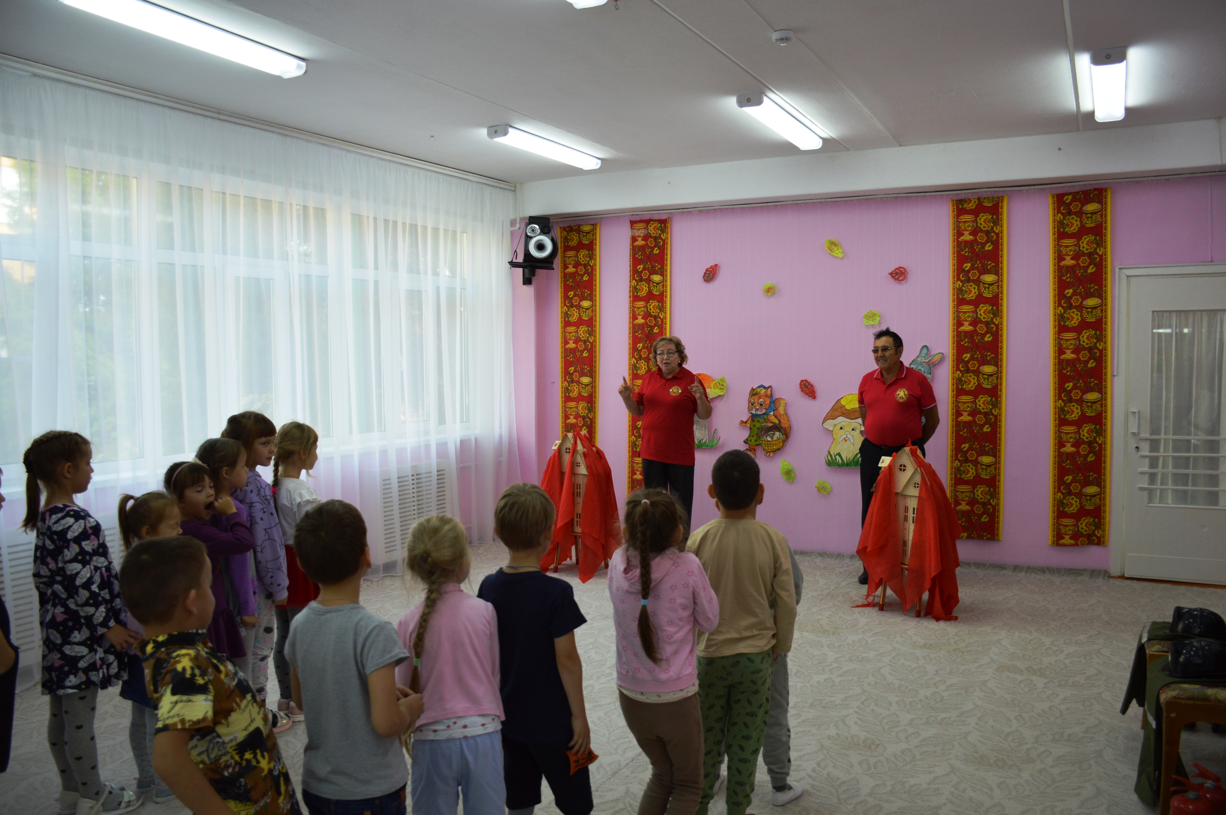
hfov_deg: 67.4
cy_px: 408
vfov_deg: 47.8
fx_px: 919
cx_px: 613
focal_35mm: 27
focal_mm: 18
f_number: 4
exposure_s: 1/60
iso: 400
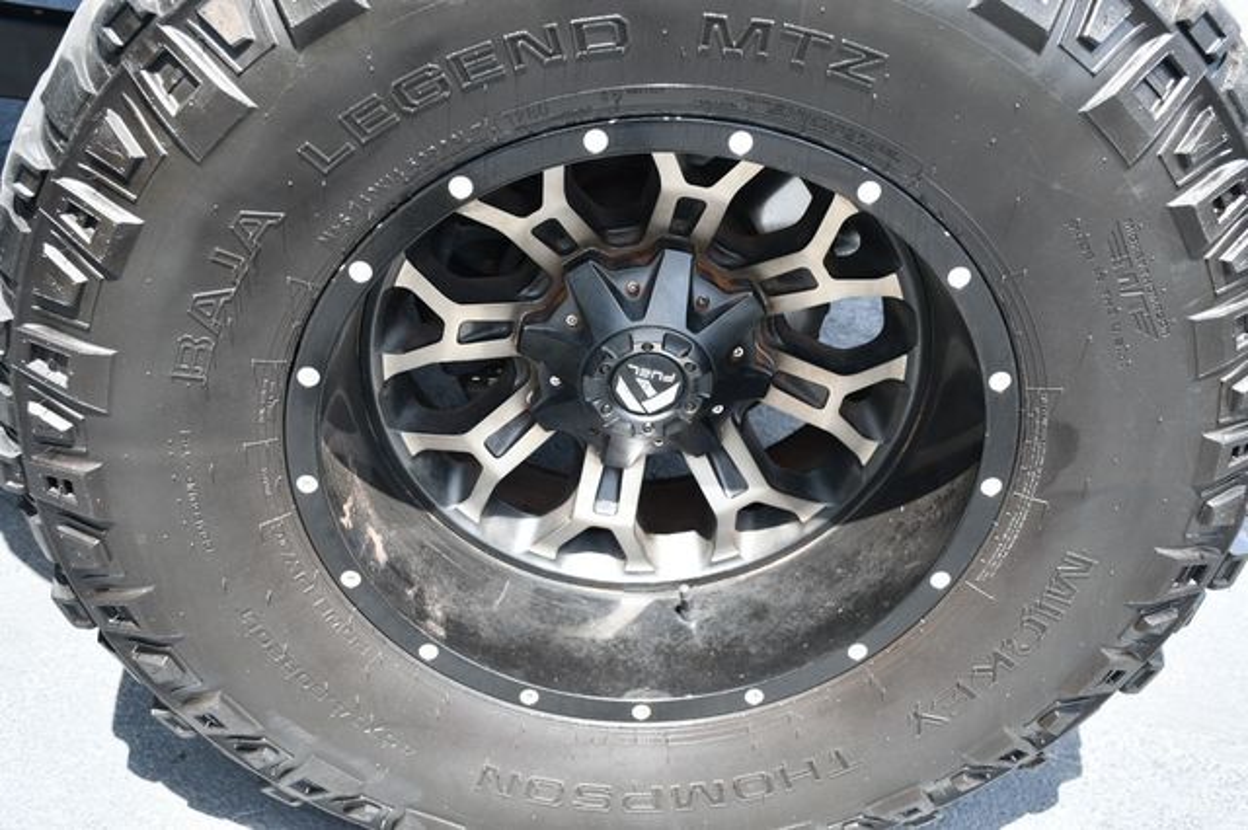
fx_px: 1663
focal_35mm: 48
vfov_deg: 28.0
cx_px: 624
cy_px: 415
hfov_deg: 41.1
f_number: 5.6
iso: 320
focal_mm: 32
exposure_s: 1/250
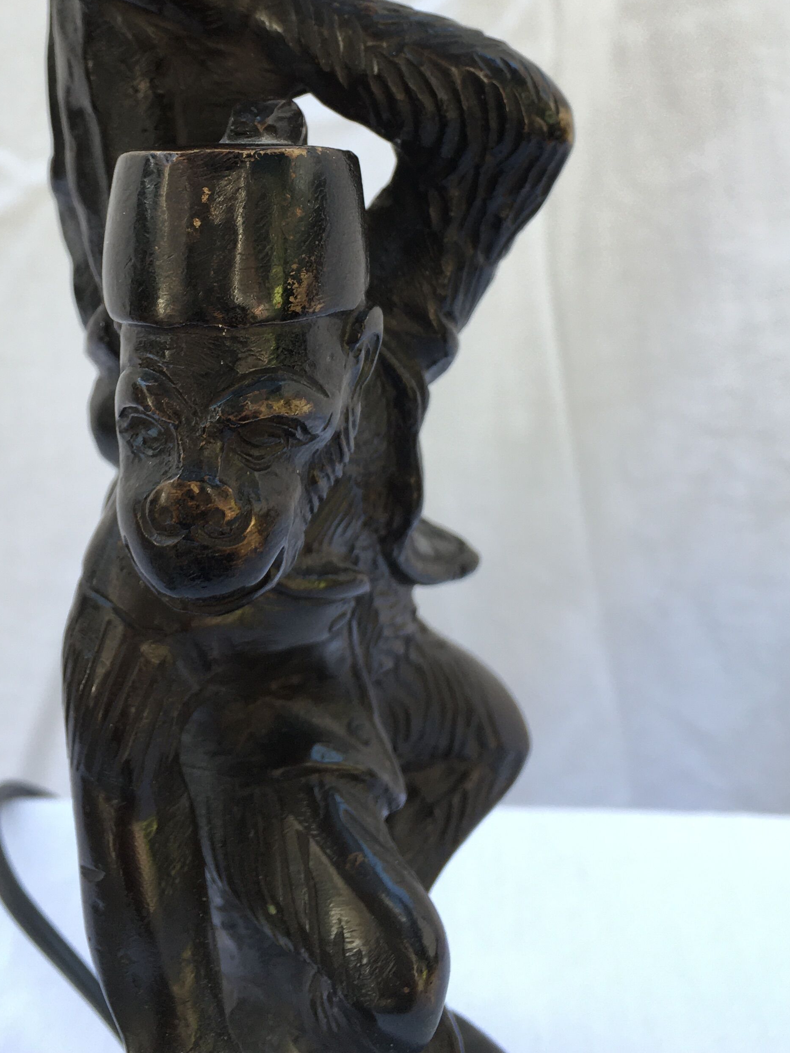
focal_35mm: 47
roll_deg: +1.8
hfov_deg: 30.7
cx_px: 278
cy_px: 261
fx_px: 1430
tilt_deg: -21.1
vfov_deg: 39.3
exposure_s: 1/100
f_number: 2.2
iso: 32
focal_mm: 4.15
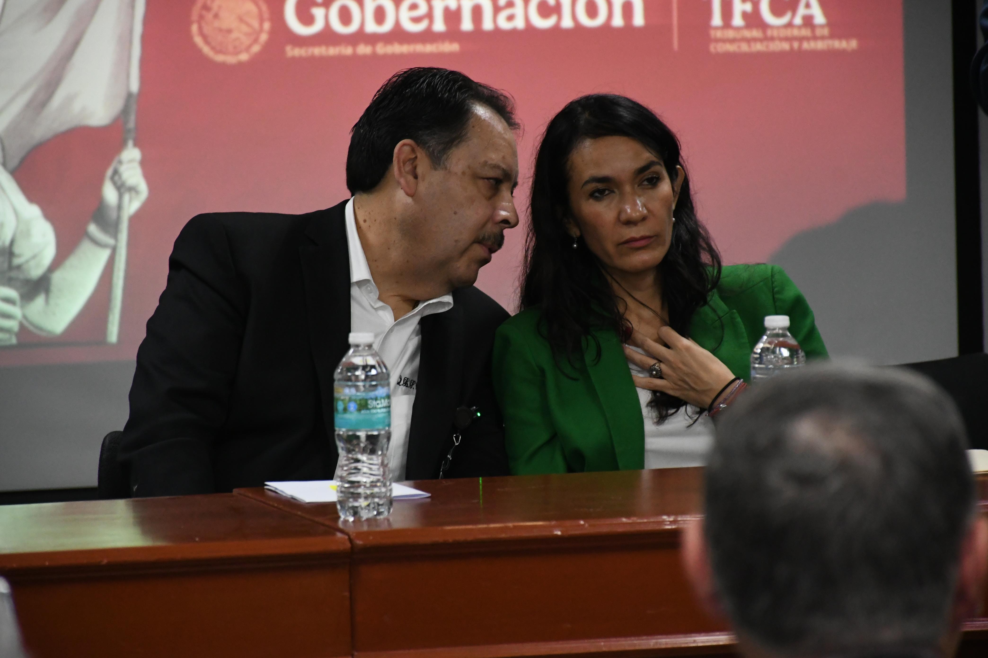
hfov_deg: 9.8
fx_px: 5763
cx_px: 494
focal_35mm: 210
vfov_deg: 6.5
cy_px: 329
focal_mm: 140
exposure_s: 1/100
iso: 4000
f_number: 5.6
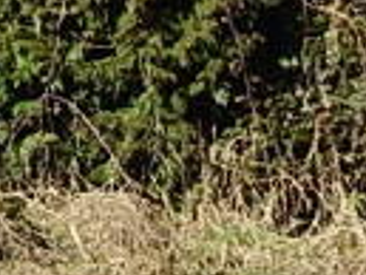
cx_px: 20
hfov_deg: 11.3
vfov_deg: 8.5
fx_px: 1841
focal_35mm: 174
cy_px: 17
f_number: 3
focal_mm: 4
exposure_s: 1/800
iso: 125
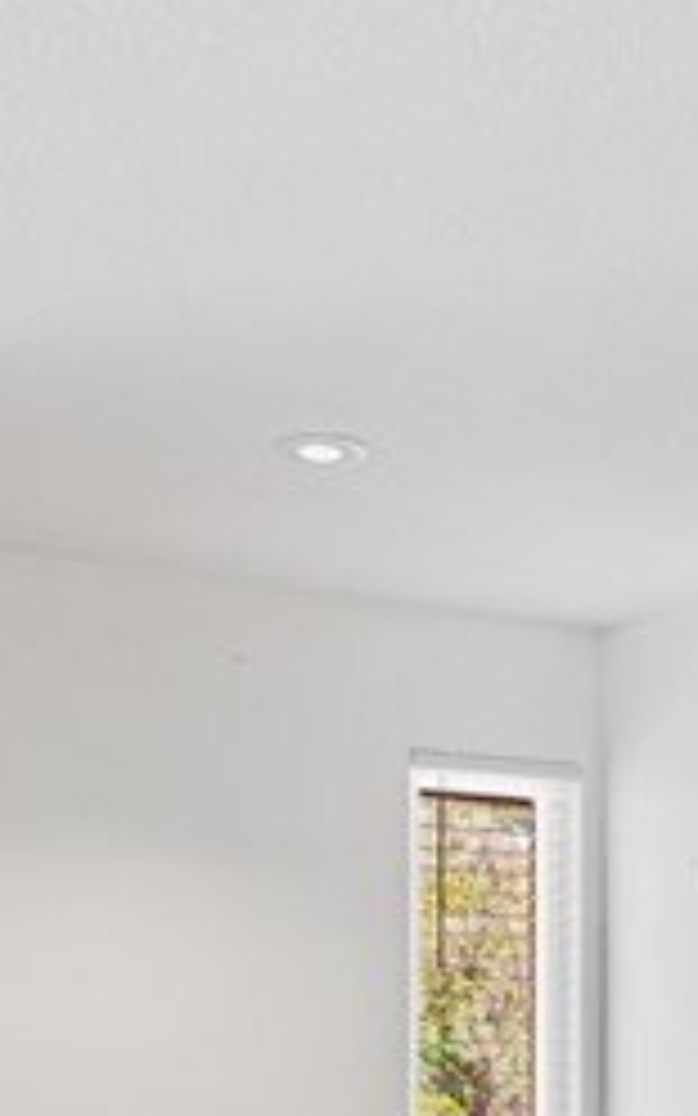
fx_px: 1917
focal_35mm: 63
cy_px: 1166
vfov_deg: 29.8
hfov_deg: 20.5
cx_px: 504
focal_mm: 10
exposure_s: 1/5
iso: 320
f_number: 7.1
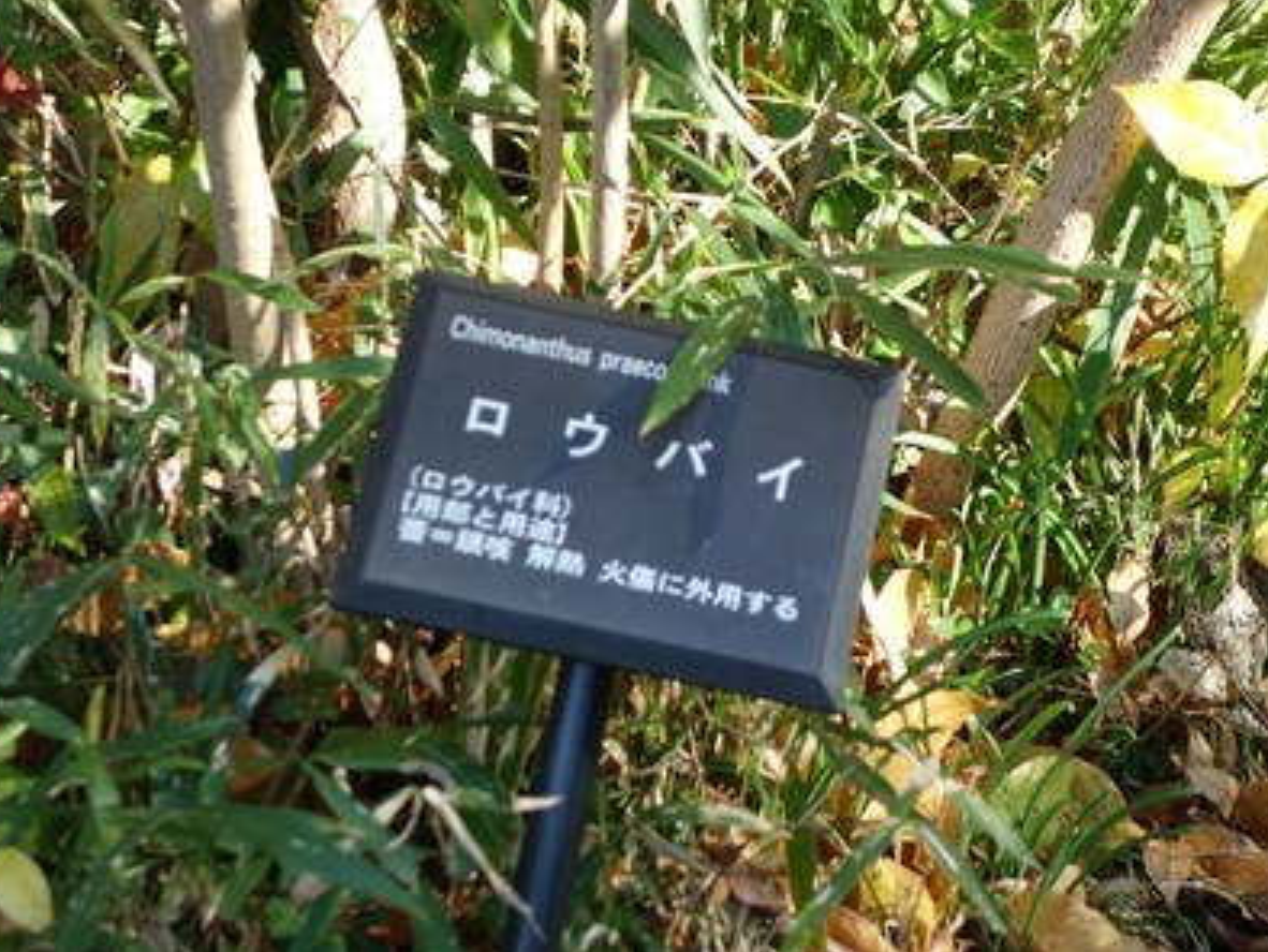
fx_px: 3299
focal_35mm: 90
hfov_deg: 21.8
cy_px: 476
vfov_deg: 16.4
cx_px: 676
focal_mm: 30.46
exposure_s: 1/200
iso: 250
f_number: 4.5
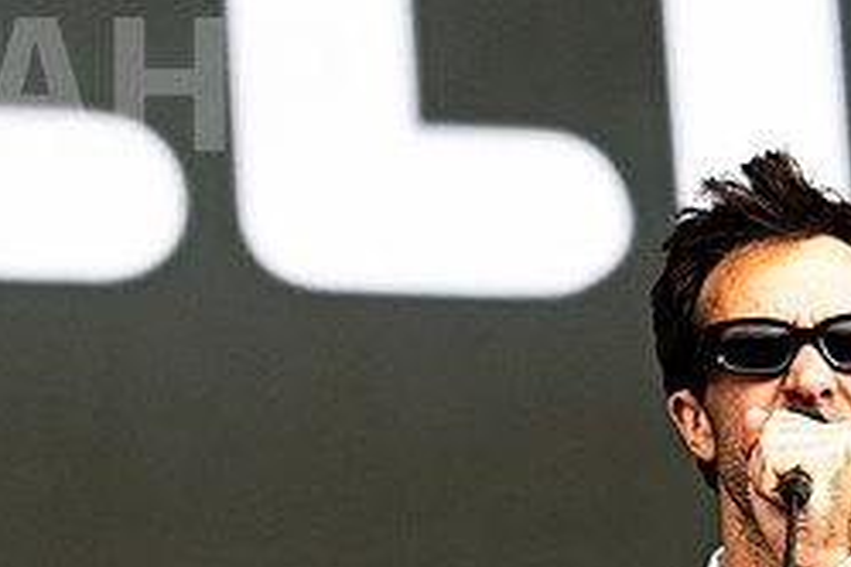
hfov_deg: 6.6
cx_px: 830
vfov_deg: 4.4
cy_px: 491
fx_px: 7398
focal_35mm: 313
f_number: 5
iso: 250
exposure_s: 1/1250
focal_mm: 130
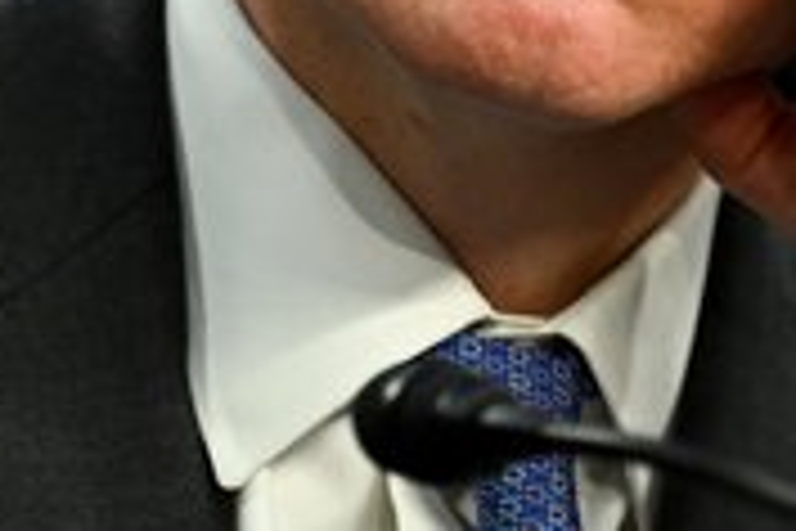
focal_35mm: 734
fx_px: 16228
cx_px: 747
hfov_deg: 2.8
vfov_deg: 1.9
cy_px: -324
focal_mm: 160
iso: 1250
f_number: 2.8
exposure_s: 1/320
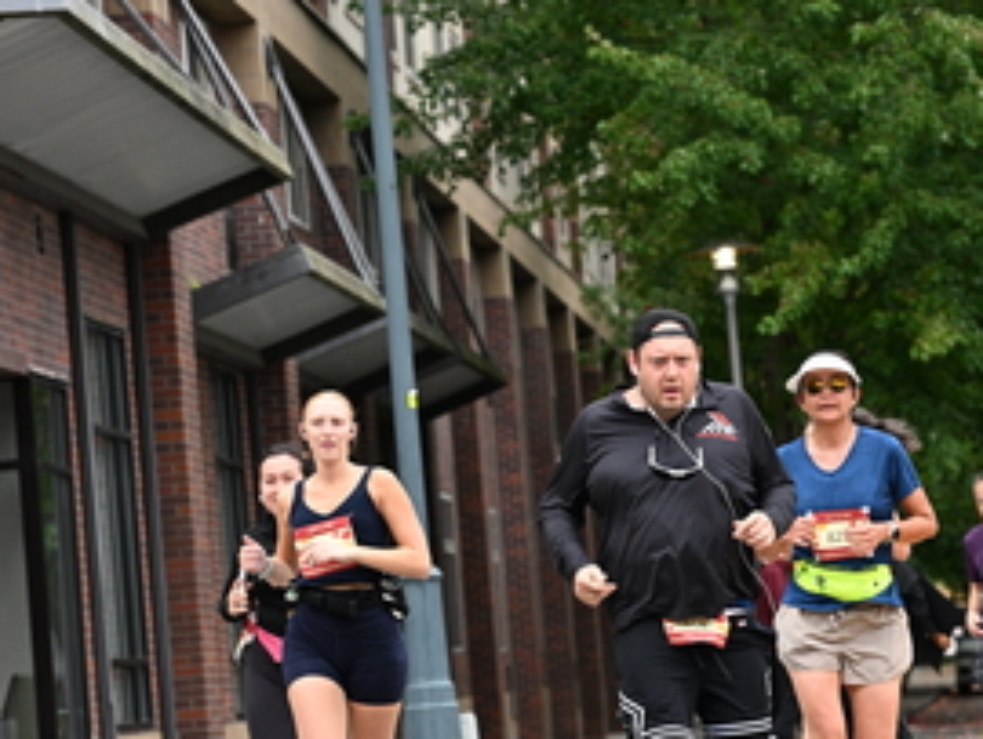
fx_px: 5059
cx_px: 562
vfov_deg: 8.3
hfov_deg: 11.1
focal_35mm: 178
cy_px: 582
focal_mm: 91
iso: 1600
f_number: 4
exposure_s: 1/800
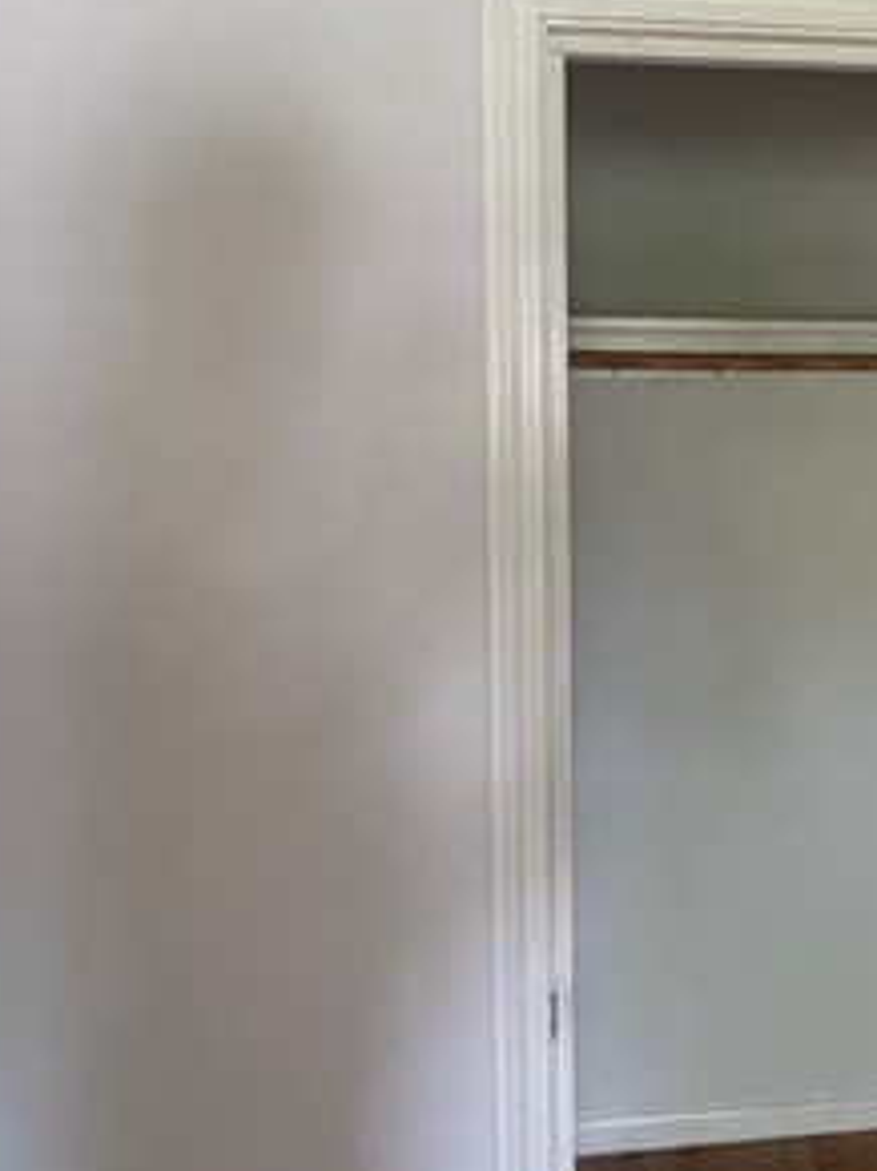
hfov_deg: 36.5
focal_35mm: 37
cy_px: 459
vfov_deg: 49.8
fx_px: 1251
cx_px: 772
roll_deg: +1.0
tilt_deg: -1.9
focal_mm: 2.22
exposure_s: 1/60
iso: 400
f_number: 2.2
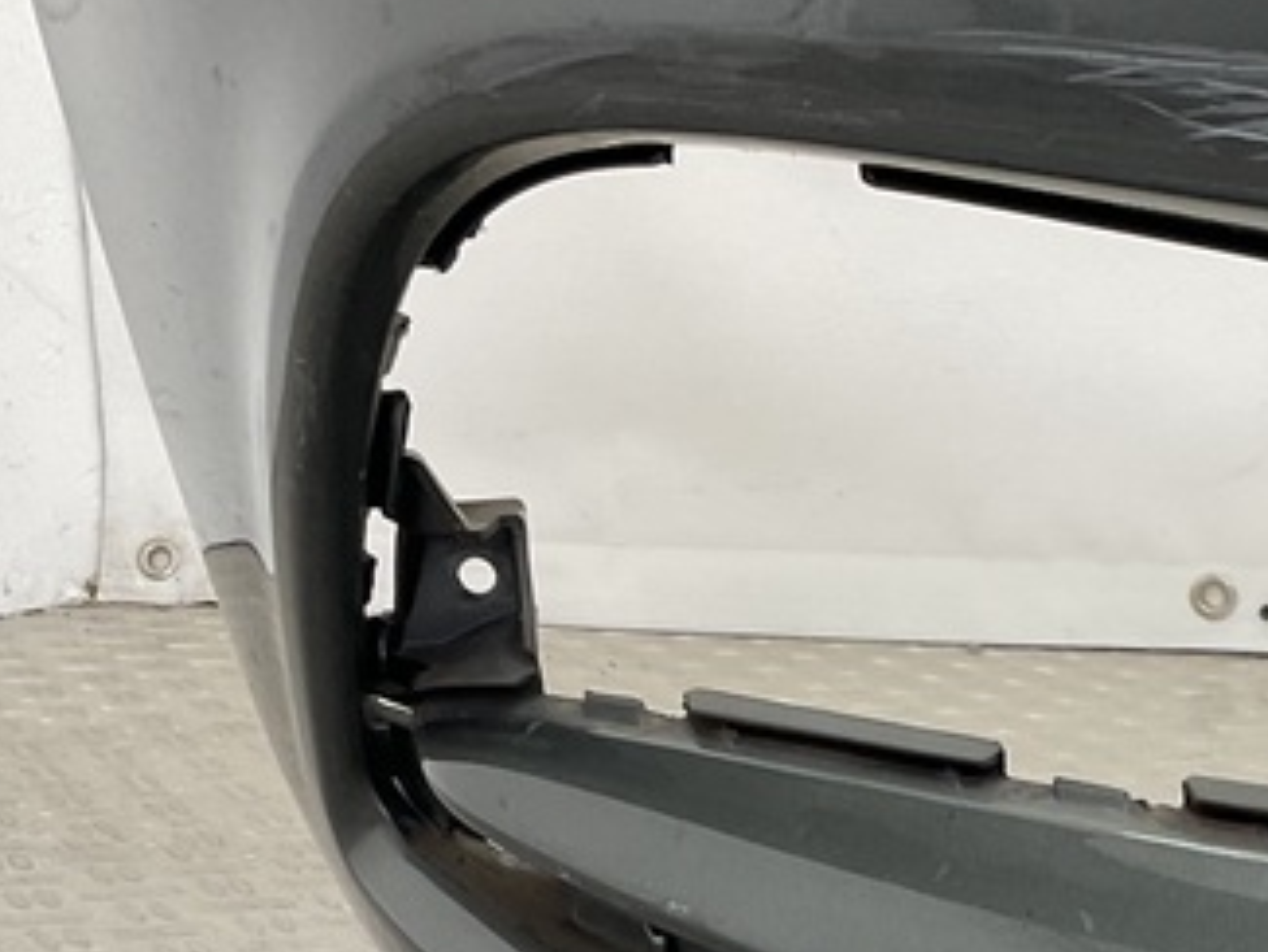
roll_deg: -2.0
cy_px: 1100
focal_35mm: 90
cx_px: 1030
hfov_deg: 21.5
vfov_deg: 15.9
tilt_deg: -16.7
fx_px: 3298
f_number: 1.8
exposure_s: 1/120
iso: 32
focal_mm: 3
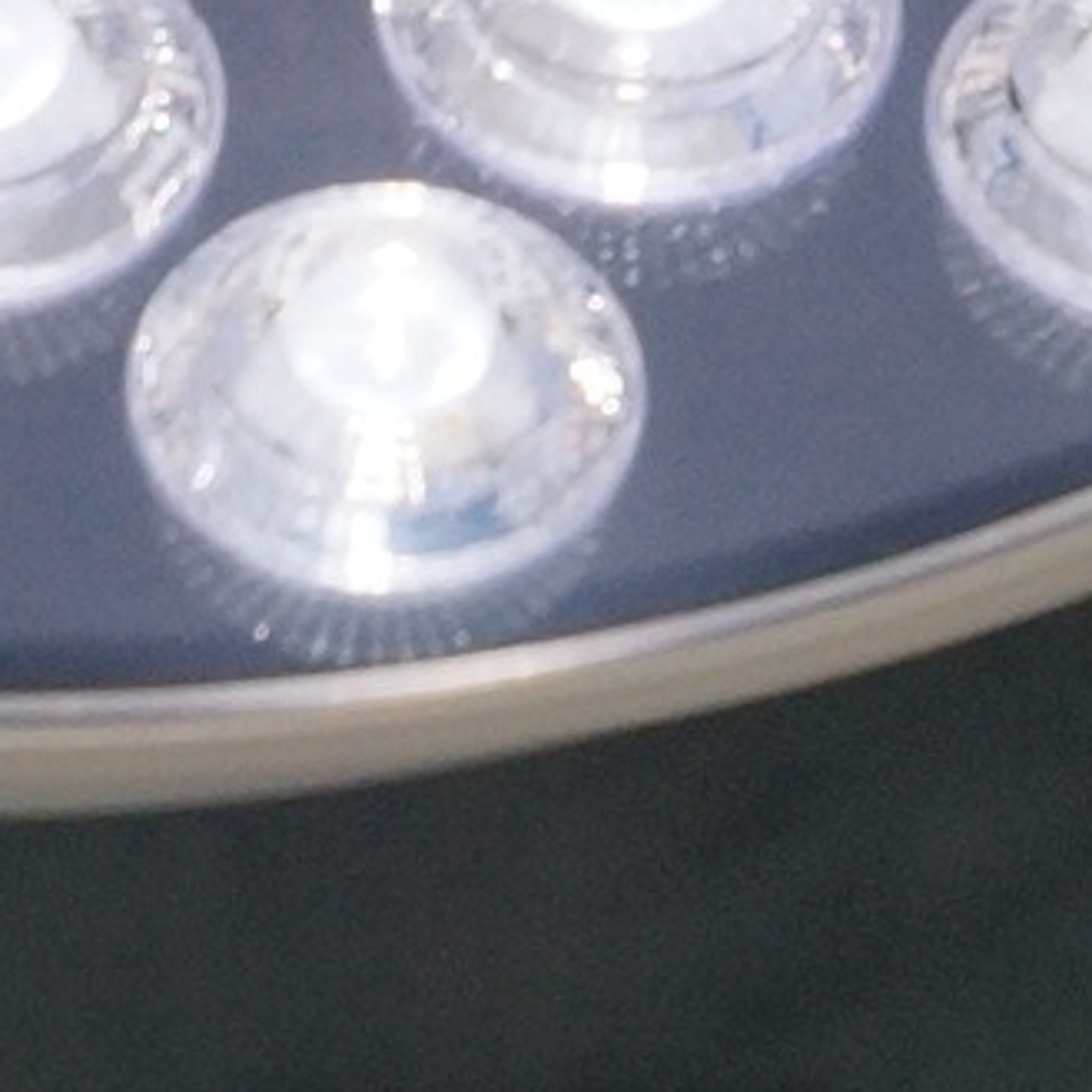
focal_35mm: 641
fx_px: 22873
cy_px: 4663
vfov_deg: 2.6
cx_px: -378
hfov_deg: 2.7
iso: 400
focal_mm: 55
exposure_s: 1/90
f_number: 4.5
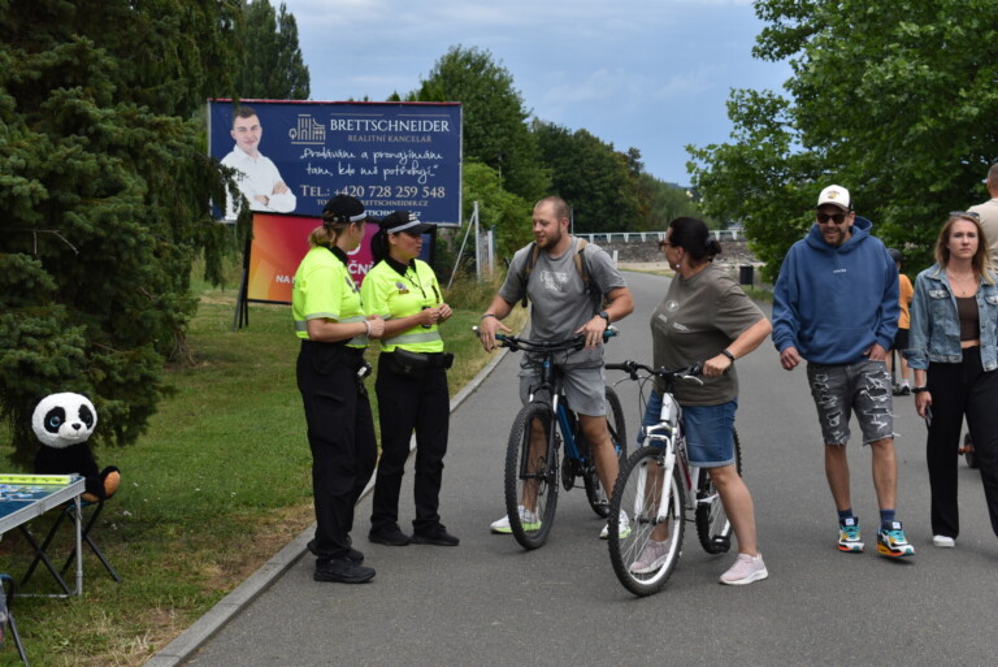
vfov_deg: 19.8
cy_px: 334
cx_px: 499
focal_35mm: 69
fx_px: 1914
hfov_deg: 29.2
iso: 110
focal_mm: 46
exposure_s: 1/250
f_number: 8
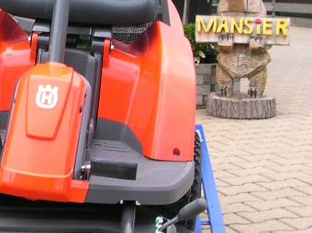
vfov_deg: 15.2
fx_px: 874
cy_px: 111
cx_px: -16
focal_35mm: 97
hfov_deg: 19.5
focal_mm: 5.6
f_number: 2.7
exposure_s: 1/107
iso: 100
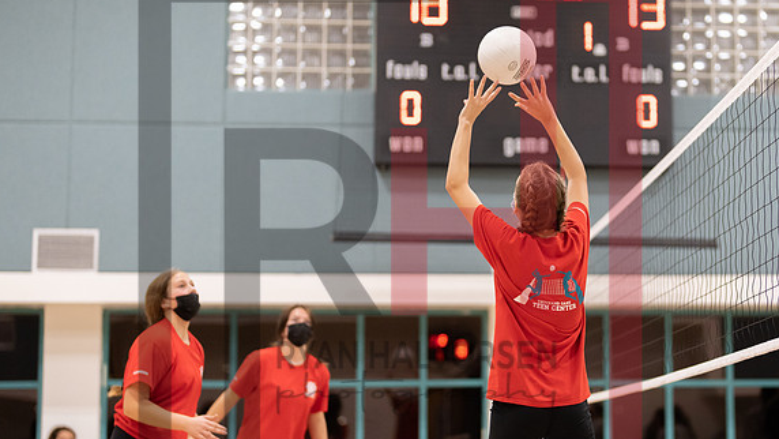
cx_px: 536
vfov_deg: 13.5
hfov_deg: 23.5
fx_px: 1859
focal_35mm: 90
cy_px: 209
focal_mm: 50
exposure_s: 1/1600
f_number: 1.2
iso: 1000
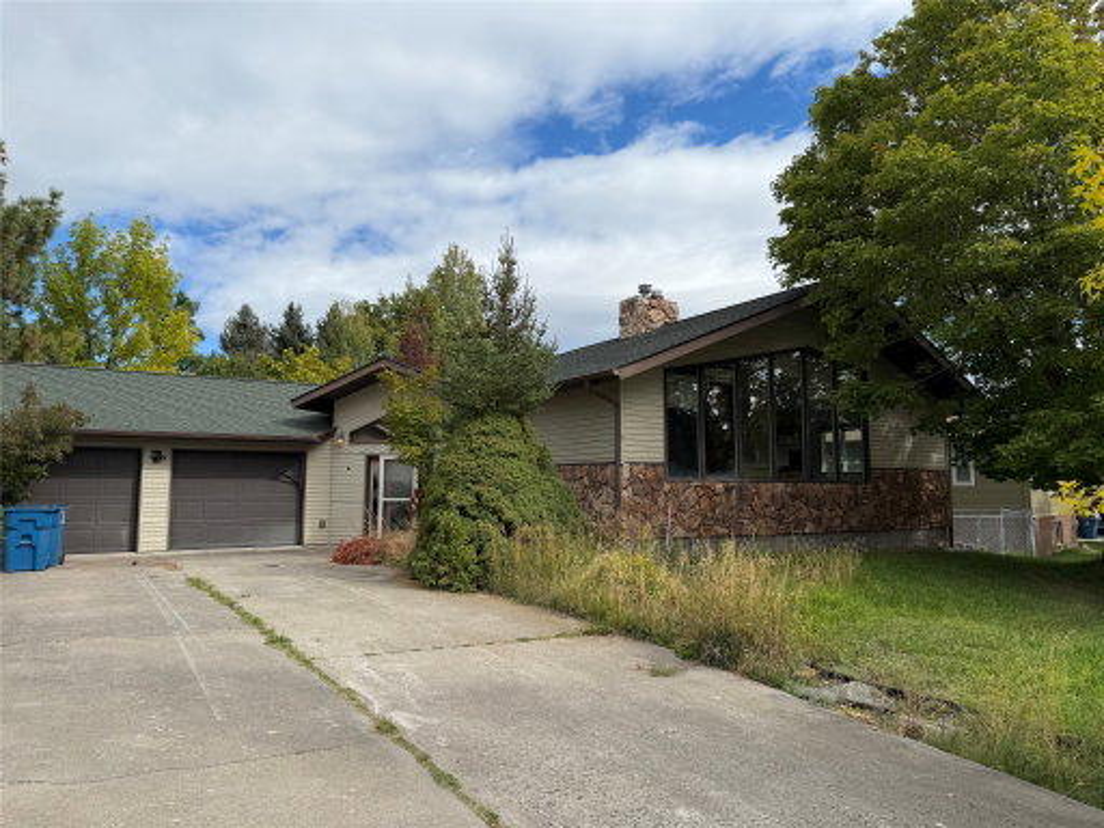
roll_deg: +0.9
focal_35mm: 24
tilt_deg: +5.1
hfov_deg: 71.6
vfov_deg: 56.8
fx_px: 765
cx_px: 552
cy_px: 414
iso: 80
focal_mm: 6.76
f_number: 1.78
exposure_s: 1/4673
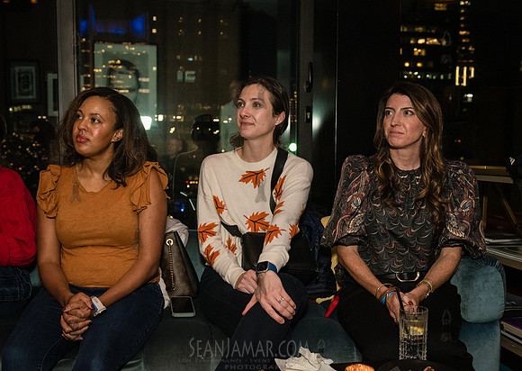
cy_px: 199
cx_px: 252
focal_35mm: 38
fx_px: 565
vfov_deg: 36.3
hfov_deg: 49.6
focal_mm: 34
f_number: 4
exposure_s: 1/200
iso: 6400
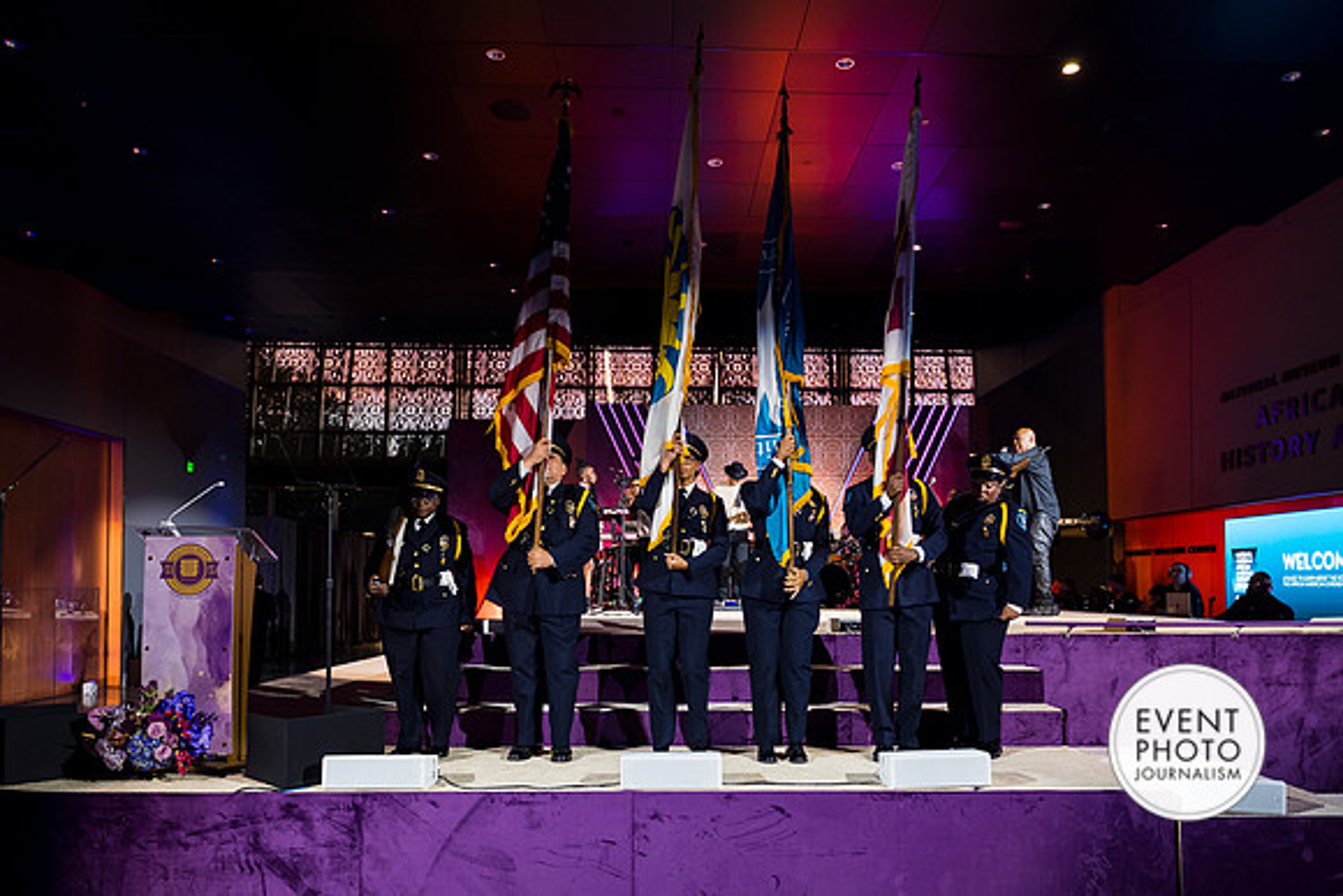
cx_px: 672
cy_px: 448
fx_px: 597
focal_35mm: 16
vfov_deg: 73.8
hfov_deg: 96.7
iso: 200
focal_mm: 16
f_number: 2.5
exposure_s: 1/50
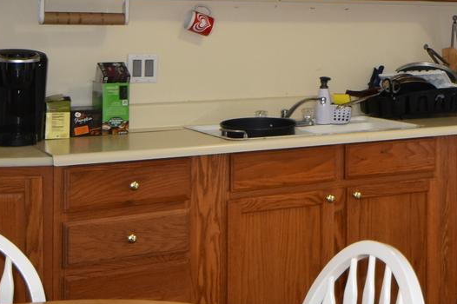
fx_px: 963
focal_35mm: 76
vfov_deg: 17.7
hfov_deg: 25.0
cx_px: 490
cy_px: 30
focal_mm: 13
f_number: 3.8
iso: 400
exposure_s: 1/60
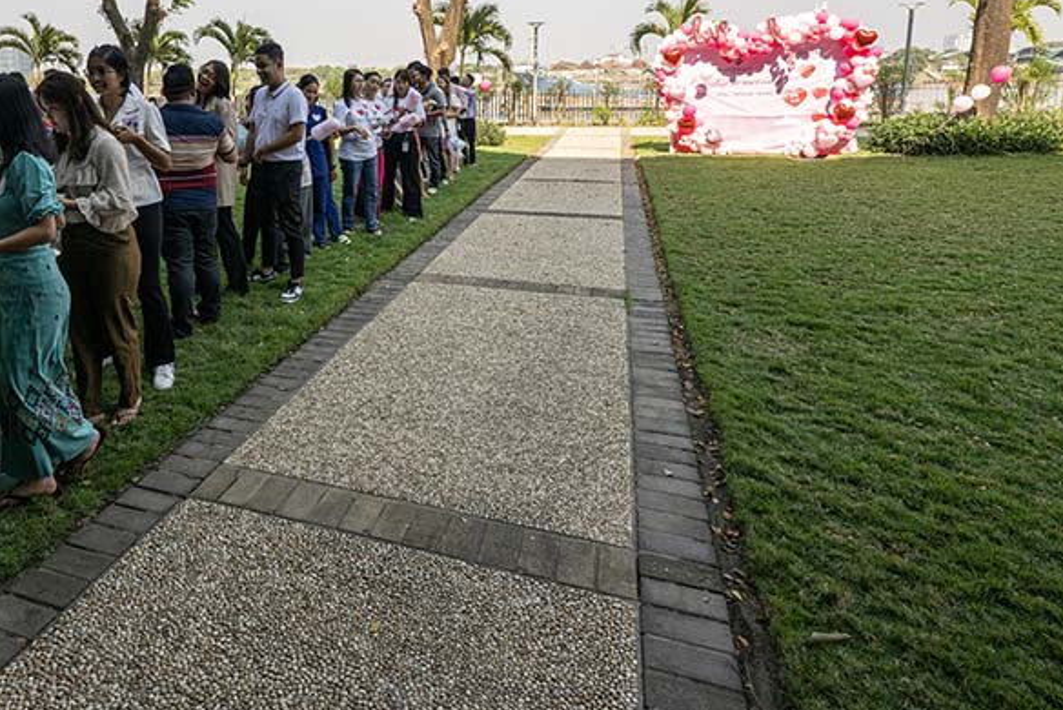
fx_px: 679
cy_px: 169
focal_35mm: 23
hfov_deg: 73.6
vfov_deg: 52.5
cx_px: 348
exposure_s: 1/500
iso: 180
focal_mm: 14
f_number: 8
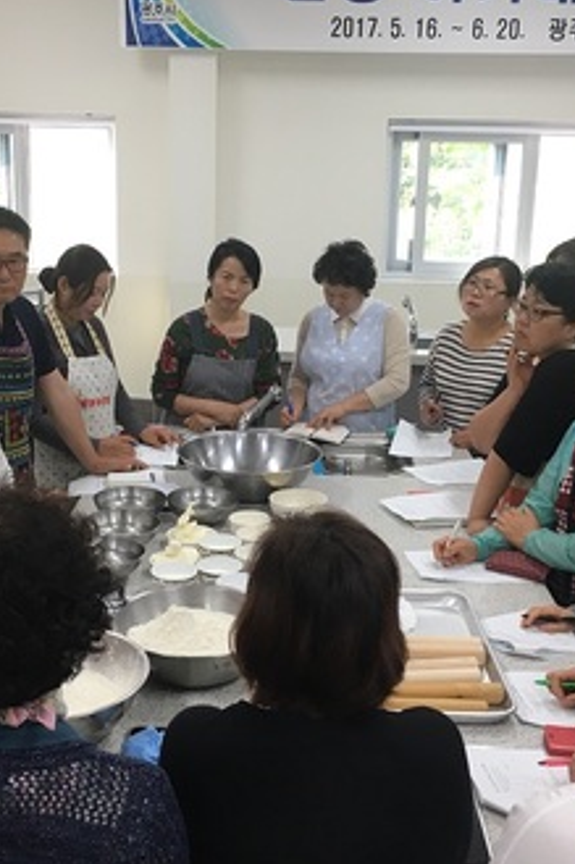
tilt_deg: -14.2
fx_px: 1079
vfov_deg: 43.6
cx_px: 249
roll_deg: +0.0
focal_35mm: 45
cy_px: 425
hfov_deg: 29.8
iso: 25
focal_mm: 4.15
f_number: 2.2
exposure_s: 1/30
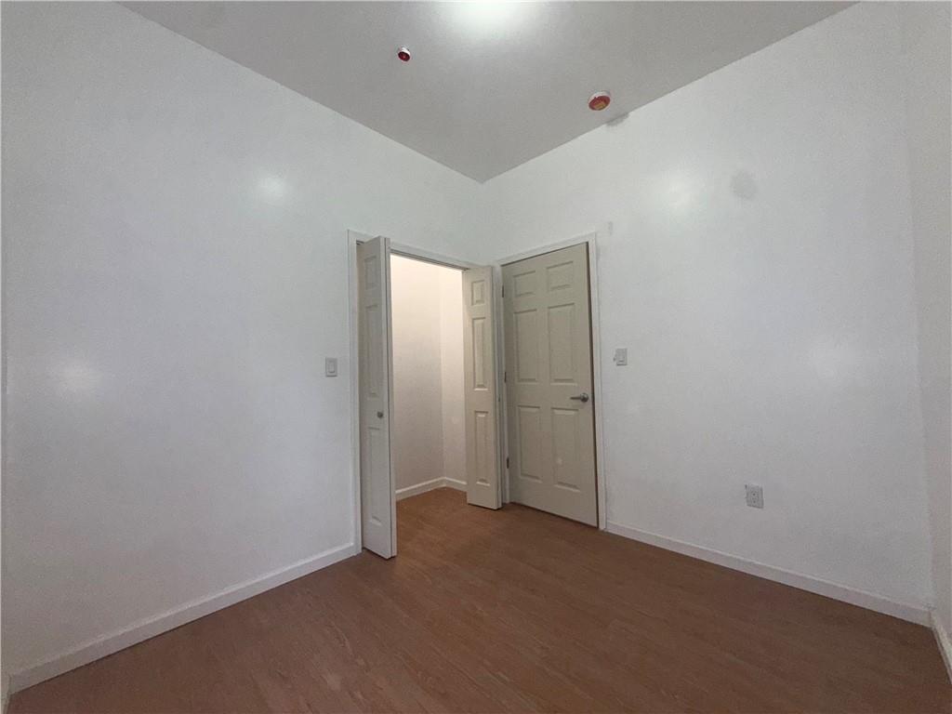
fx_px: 385
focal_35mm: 14
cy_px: 357
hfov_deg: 102.1
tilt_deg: +1.5
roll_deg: +1.6
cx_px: 476
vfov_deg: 85.7
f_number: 2.2
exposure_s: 1/120
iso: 100
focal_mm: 2.22
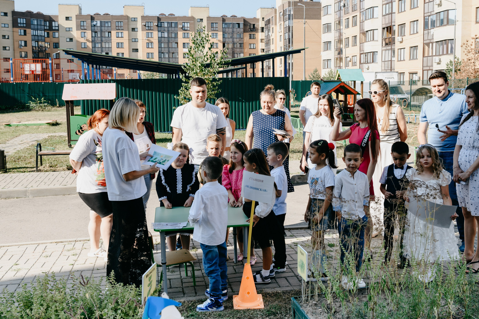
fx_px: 532
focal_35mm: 40
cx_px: 245
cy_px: 134
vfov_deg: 33.3
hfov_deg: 48.5
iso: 200
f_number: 6.3
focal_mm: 32
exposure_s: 1/400
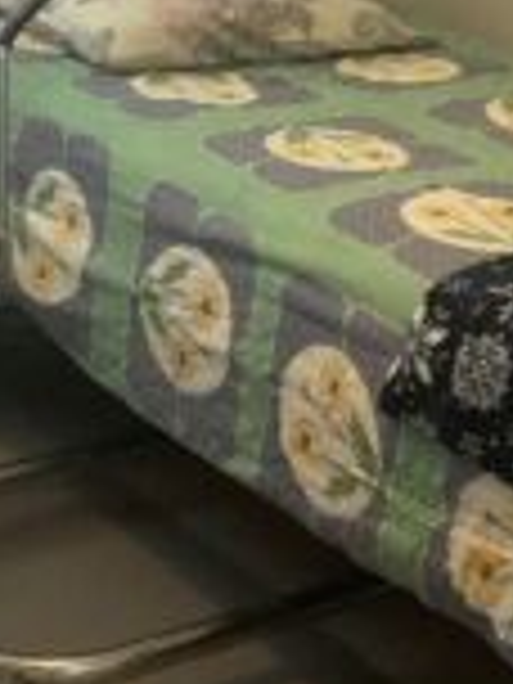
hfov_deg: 14.5
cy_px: 74
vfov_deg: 18.9
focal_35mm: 102
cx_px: 306
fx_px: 2015
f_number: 1.8
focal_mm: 3
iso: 250
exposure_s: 1/40
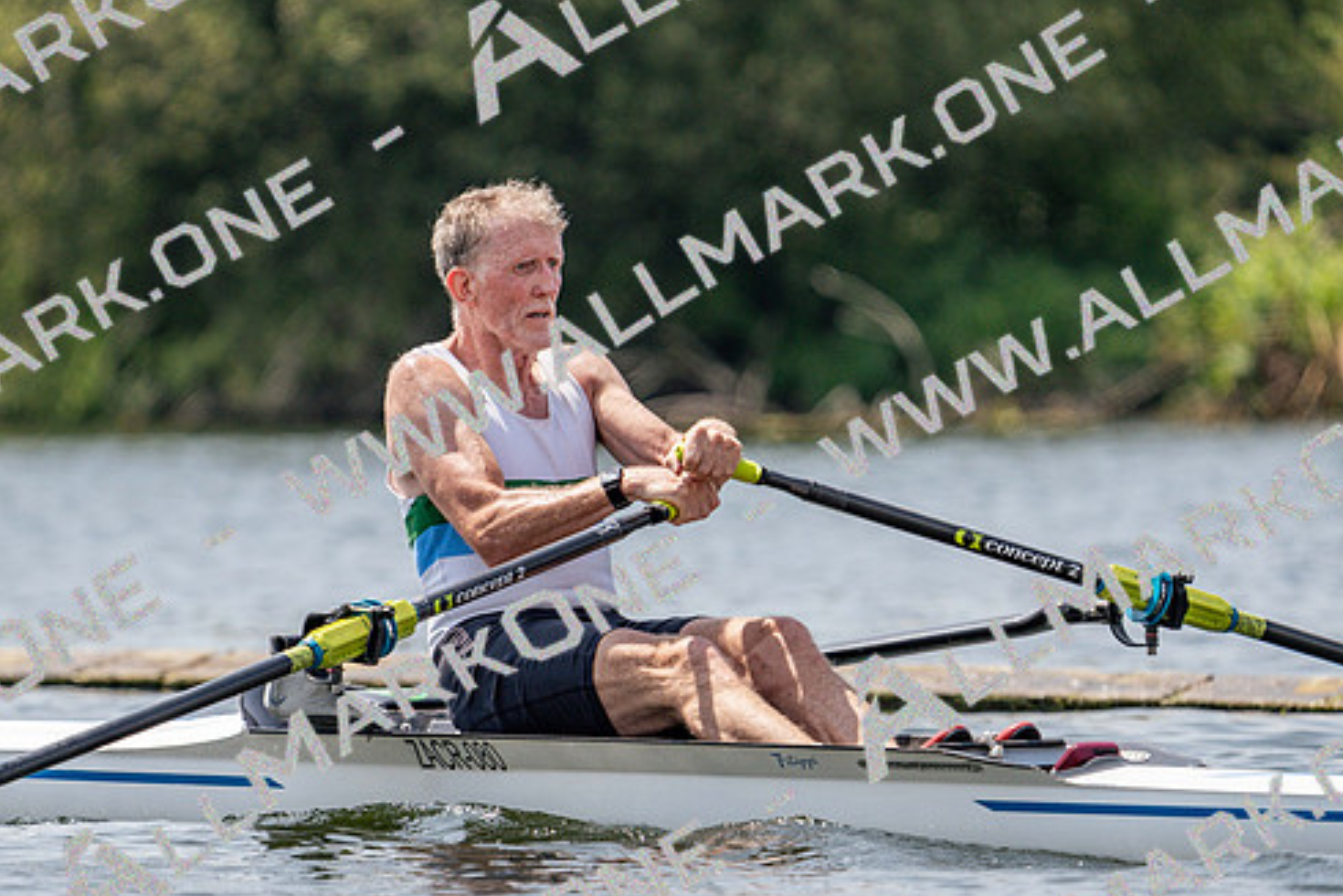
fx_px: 19142
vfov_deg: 2.7
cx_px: 619
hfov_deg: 4.0
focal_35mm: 513
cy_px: 525
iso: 250
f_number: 6.3
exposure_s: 1/1600
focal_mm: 433
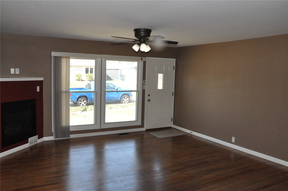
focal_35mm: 27
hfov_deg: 67.4
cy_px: 96
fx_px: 216
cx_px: 144
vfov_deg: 47.8
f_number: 14
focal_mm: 18
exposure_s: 1/200
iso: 3200
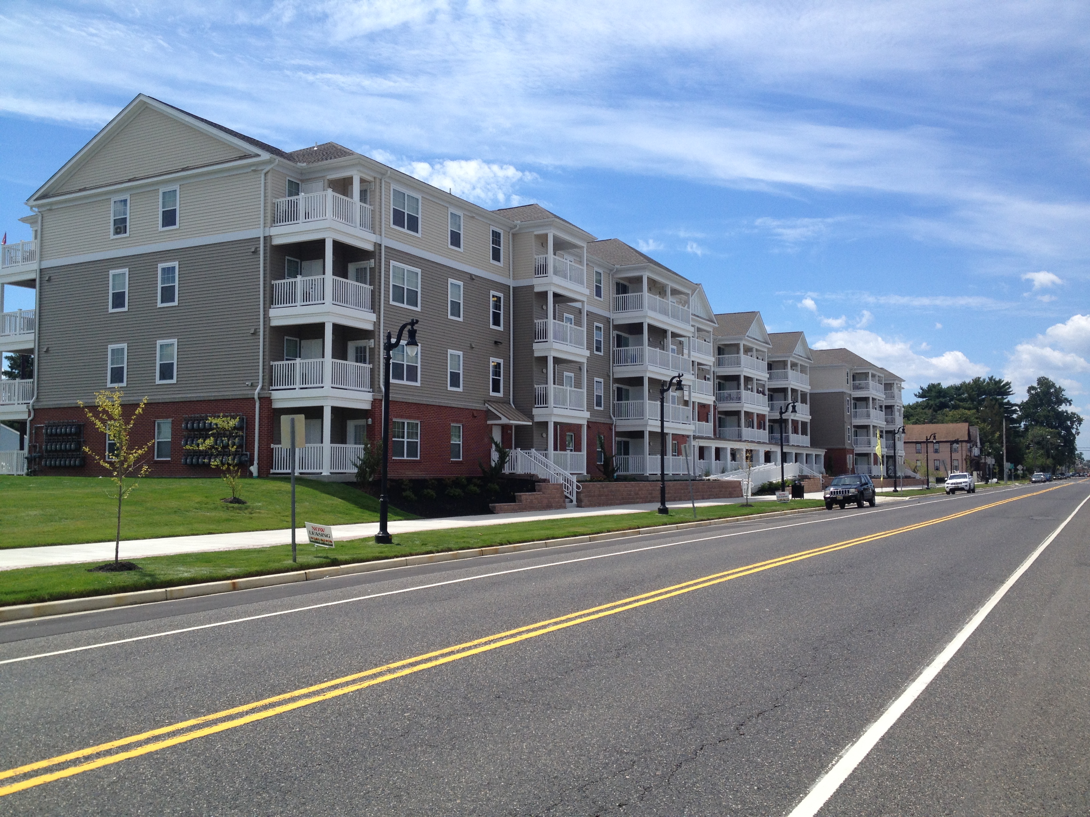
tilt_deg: +2.4
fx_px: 1102
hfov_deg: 52.6
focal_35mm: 35
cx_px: 545
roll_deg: -0.5
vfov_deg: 40.7
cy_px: 408
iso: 50
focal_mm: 4.28
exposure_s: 1/2123
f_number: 2.4
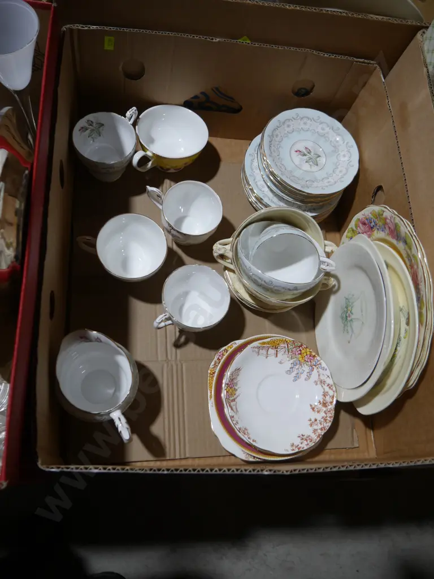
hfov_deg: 49.7
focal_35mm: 28
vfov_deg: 63.4
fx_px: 468
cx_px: 217
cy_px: 290
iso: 200
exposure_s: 1/125
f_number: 3.5
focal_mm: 14
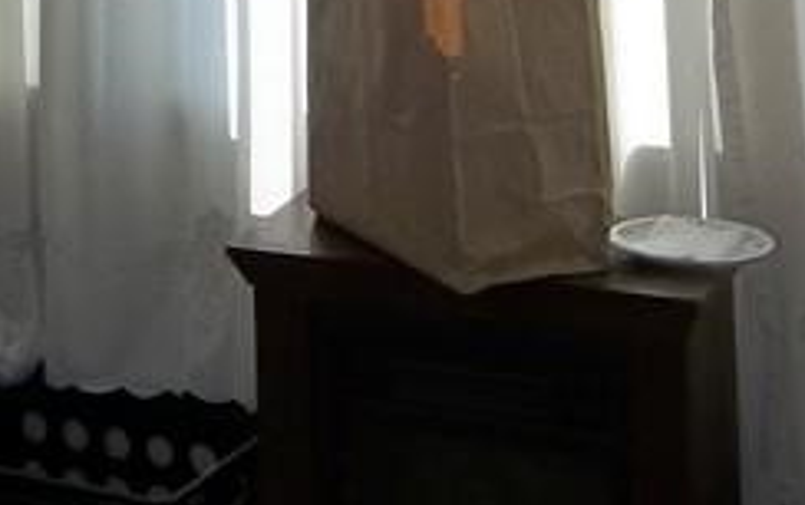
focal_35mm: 120
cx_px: -7
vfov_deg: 9.9
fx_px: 2635
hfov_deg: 17.0
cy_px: -630
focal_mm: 4.9
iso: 80
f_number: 3.5
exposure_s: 1/250
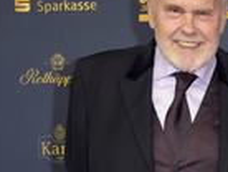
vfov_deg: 10.7
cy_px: 184
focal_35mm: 138
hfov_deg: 13.7
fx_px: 911
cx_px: 308
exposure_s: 1/250
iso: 640
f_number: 5.6
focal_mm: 44
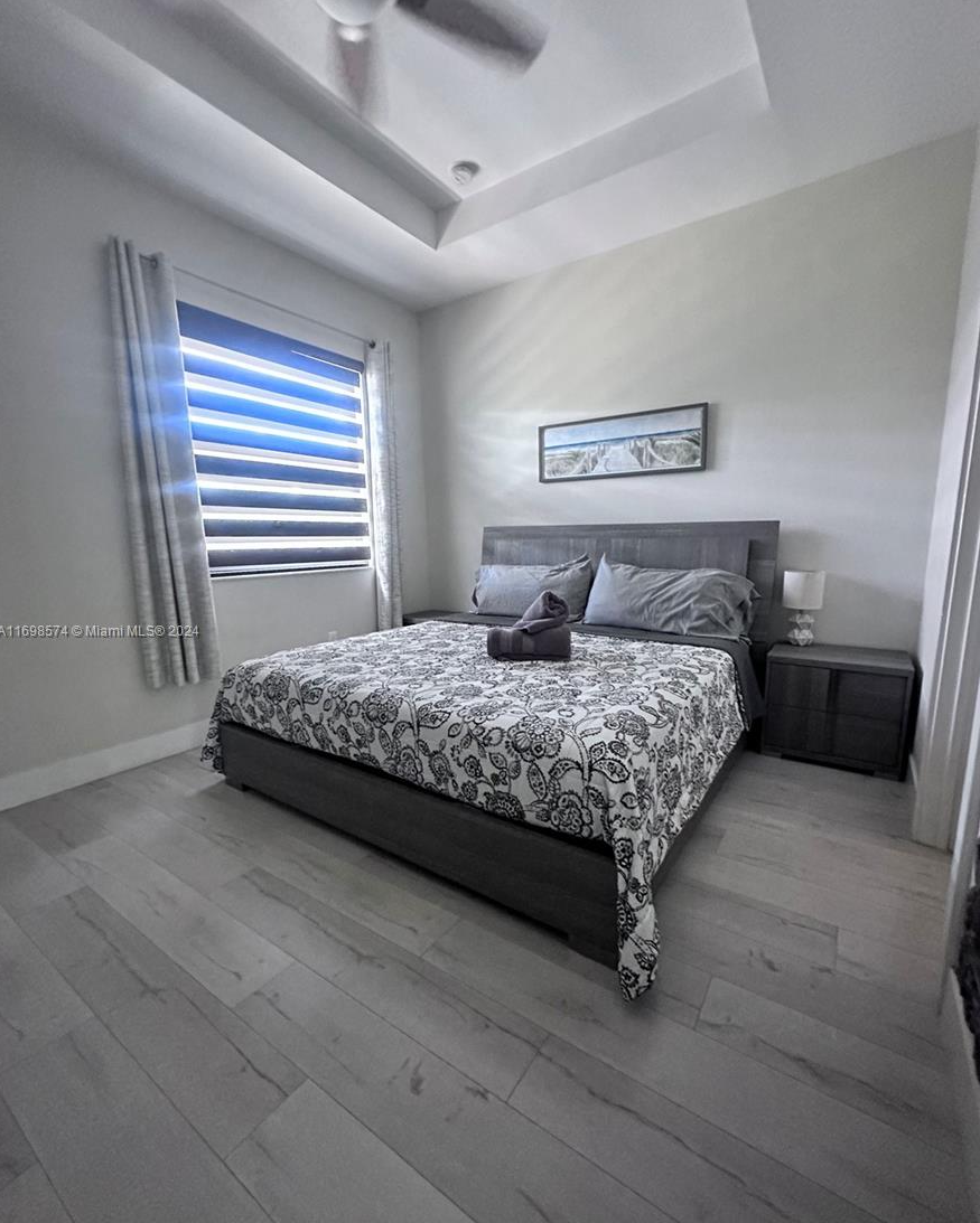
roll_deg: +0.6
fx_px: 544
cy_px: 632
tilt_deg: -9.4
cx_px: 498
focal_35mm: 15
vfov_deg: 96.7
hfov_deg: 84.1
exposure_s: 1/60
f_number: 2.2
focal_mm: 2.22
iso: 1000
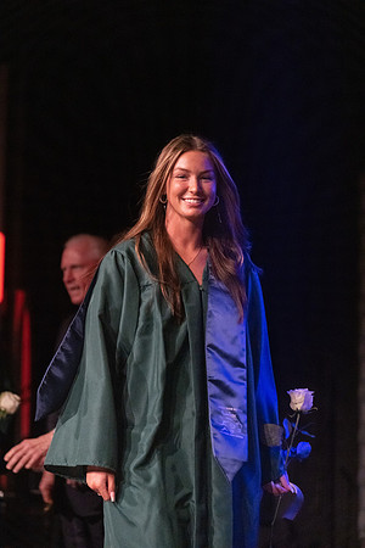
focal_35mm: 118
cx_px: 182
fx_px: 1794
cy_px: 274
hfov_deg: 11.6
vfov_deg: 17.3
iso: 16000
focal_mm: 118
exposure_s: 1/1000
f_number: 2.8
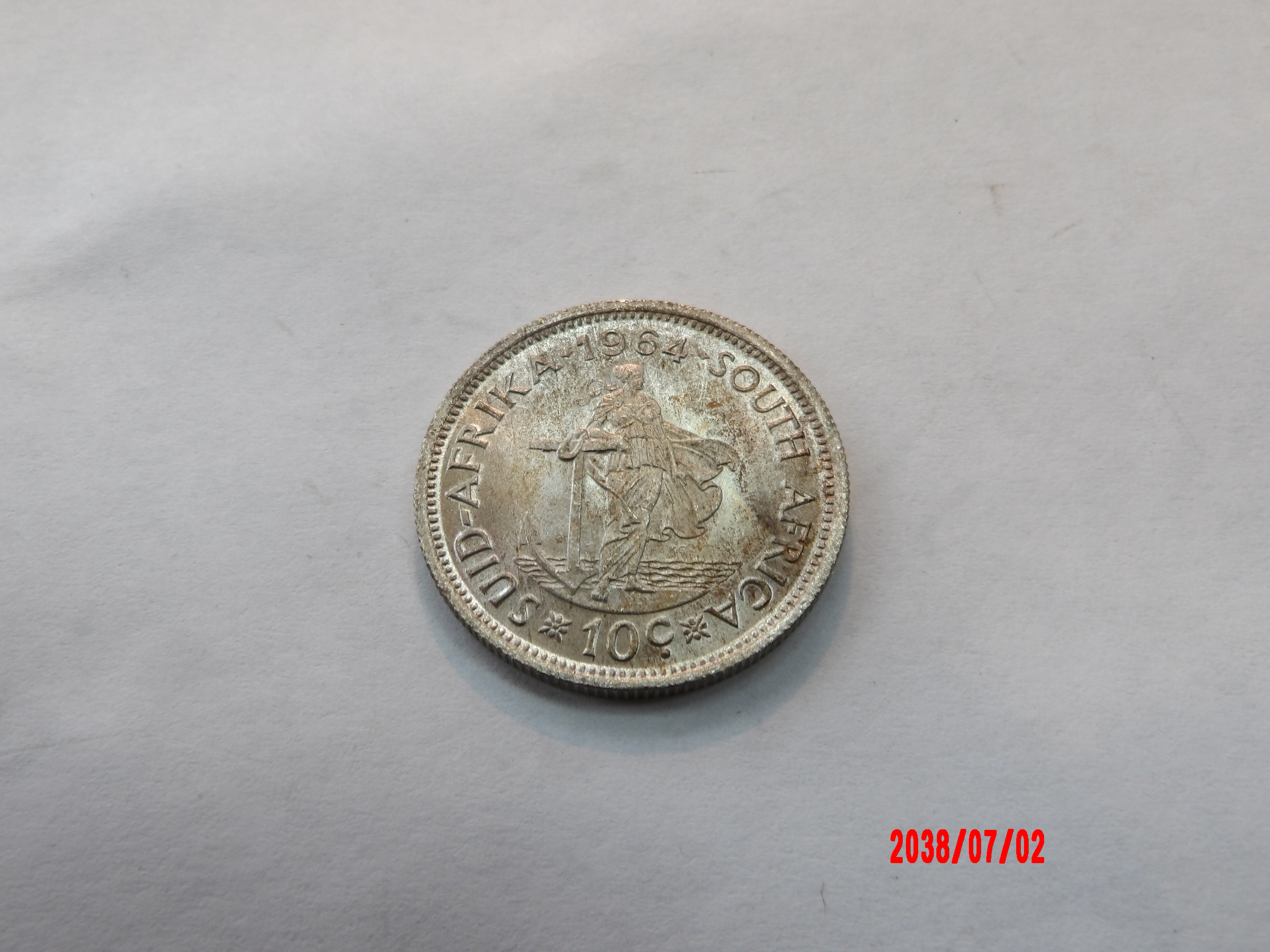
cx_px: 635
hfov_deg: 54.0
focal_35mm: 34
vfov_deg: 41.8
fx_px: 1247
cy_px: 476
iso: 175
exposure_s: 1/30
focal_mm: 6.2
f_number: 4.5
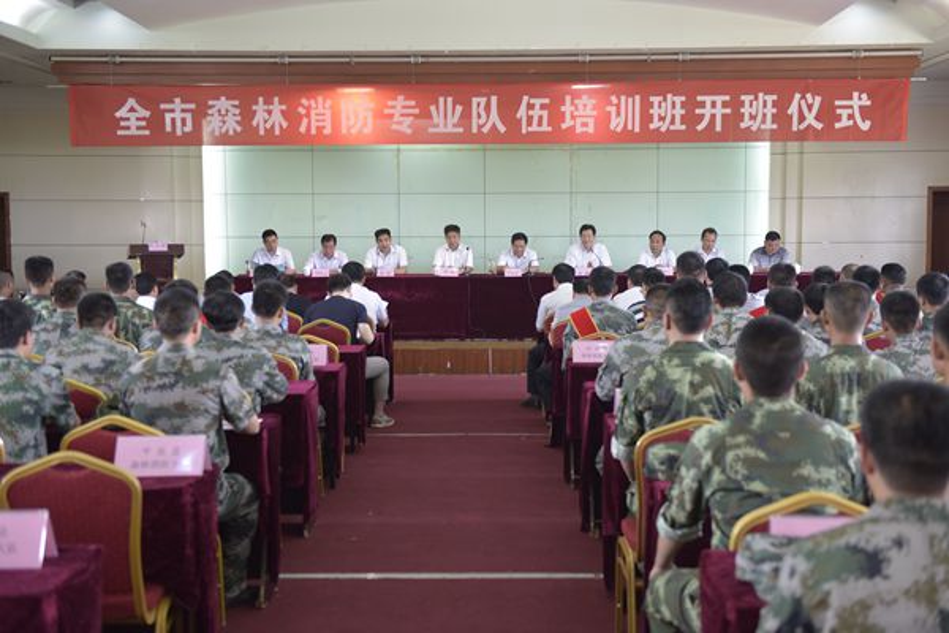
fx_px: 1265
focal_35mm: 48
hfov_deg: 41.1
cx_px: 474
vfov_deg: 28.1
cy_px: 316
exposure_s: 1/40
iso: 500
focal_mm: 48
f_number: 3.2
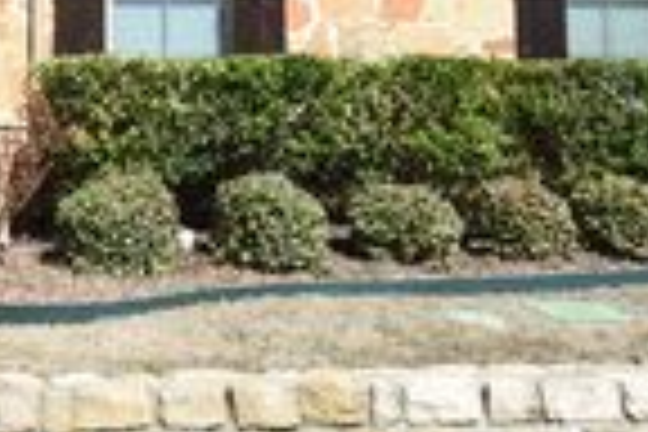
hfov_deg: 35.1
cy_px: 90
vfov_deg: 25.6
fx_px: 936
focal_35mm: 52
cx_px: 22
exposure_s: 1/250
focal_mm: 15
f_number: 22
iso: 1250
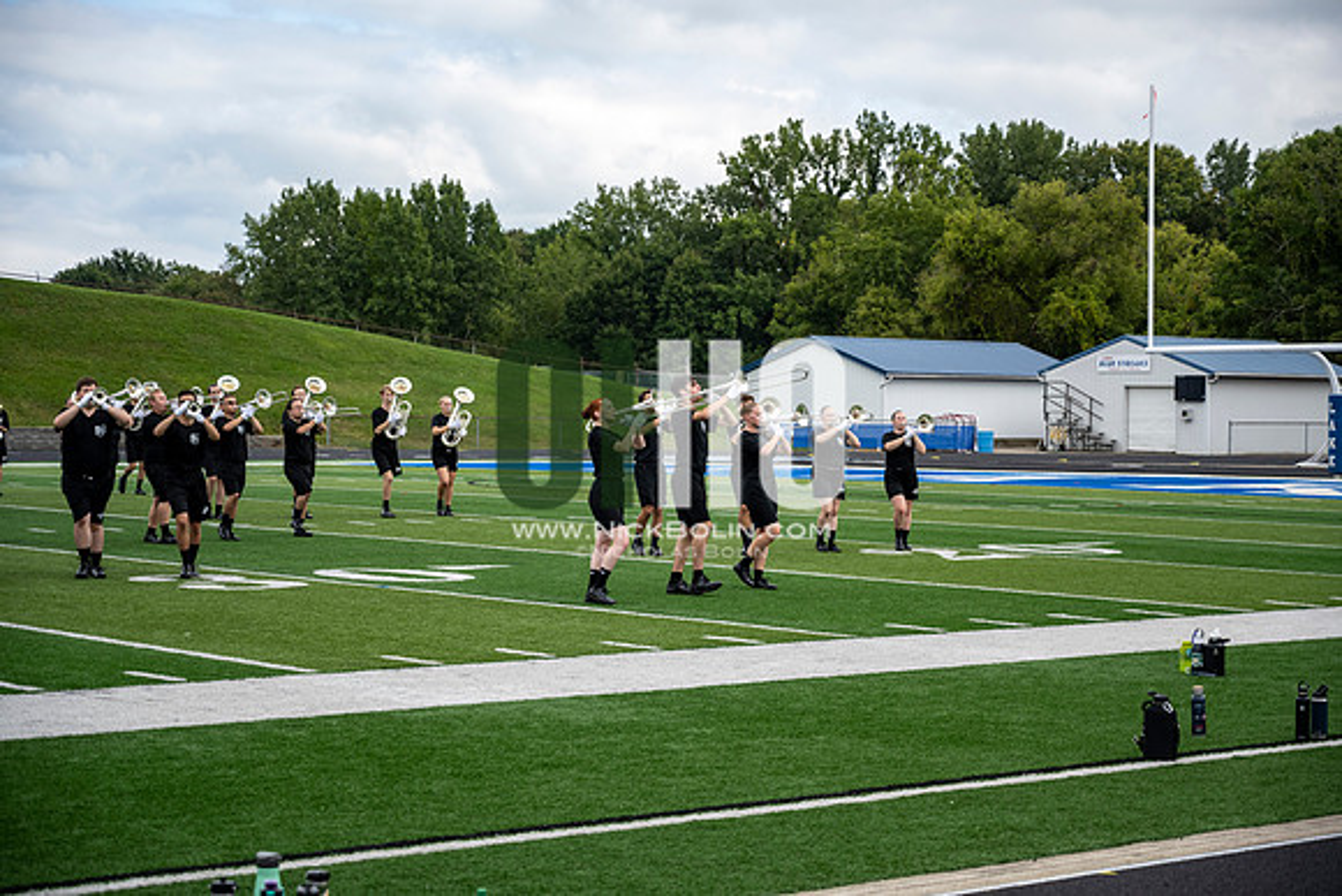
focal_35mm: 70
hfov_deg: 28.8
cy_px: 448
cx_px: 671
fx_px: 2610
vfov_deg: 19.5
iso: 250
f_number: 4
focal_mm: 70
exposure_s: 1/800
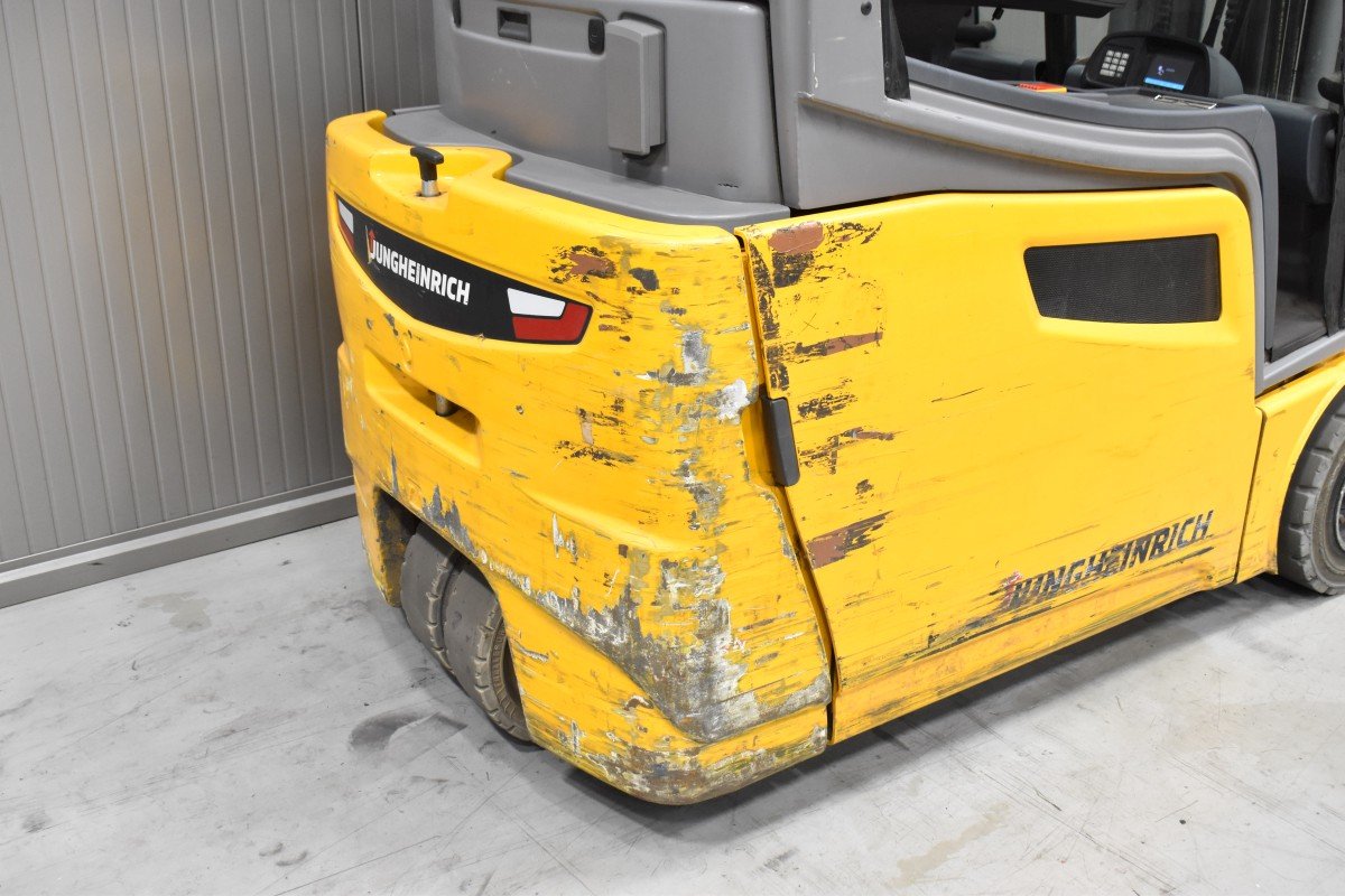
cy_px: 448
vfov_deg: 34.2
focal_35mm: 39
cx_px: 672
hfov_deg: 49.6
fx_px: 1457
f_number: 5
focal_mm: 26
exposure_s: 1/30
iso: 1600
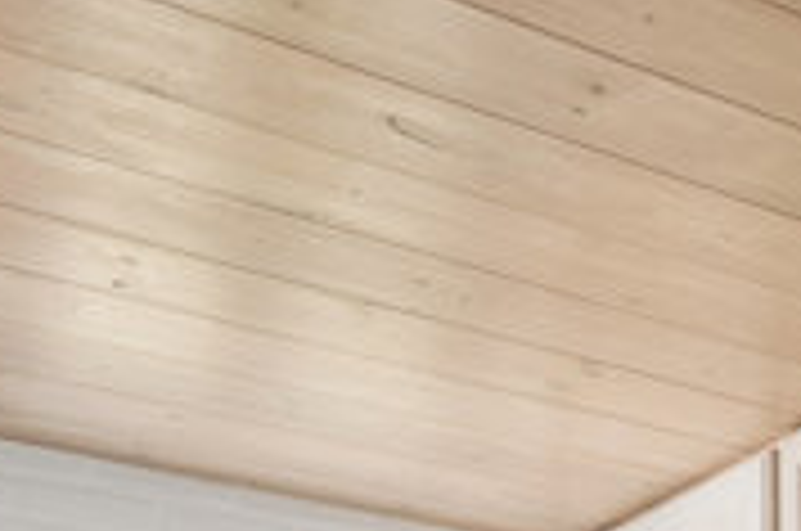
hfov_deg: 24.0
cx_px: 652
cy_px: 1123
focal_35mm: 83
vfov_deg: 13.5
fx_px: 1849
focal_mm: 18.5
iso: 400
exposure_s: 1/8
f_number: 6.3
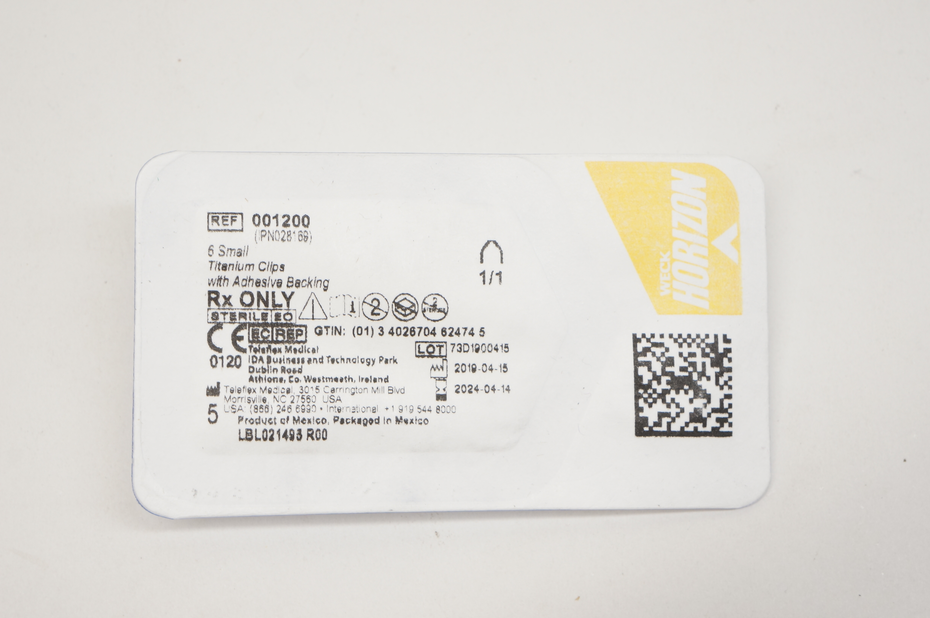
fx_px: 1510
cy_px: 309
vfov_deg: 23.1
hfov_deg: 34.2
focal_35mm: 58
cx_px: 465
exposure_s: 1/40
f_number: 9
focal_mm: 39
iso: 400
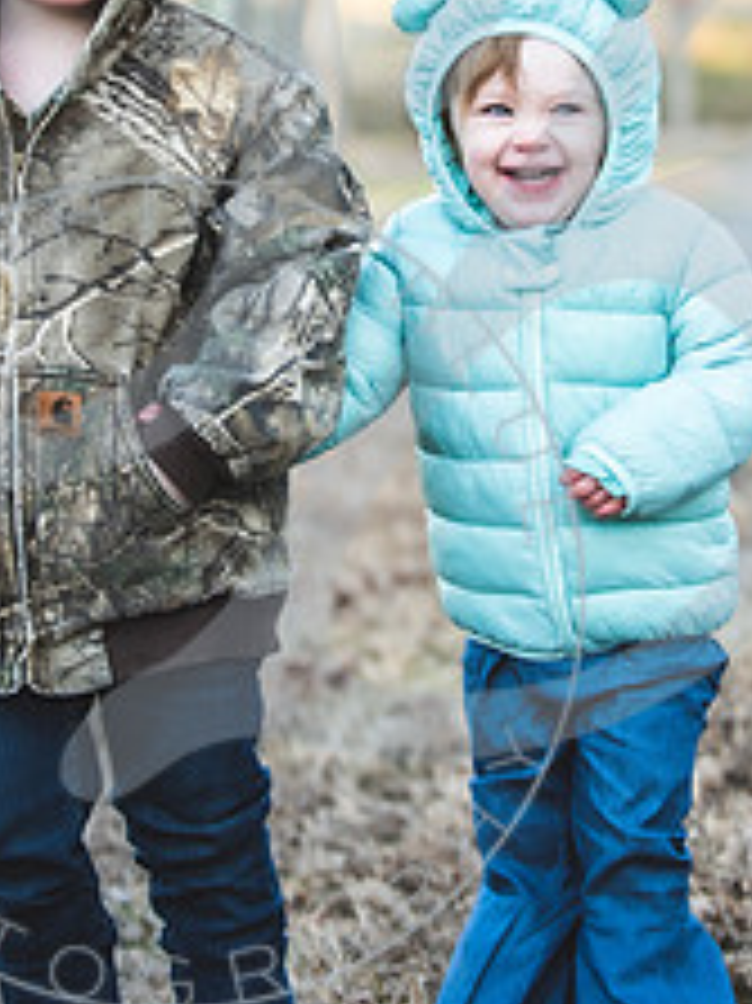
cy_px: 252
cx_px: 369
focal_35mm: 136
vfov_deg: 14.5
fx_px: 3943
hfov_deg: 10.9
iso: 100
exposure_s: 1/320
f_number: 2.8
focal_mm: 70
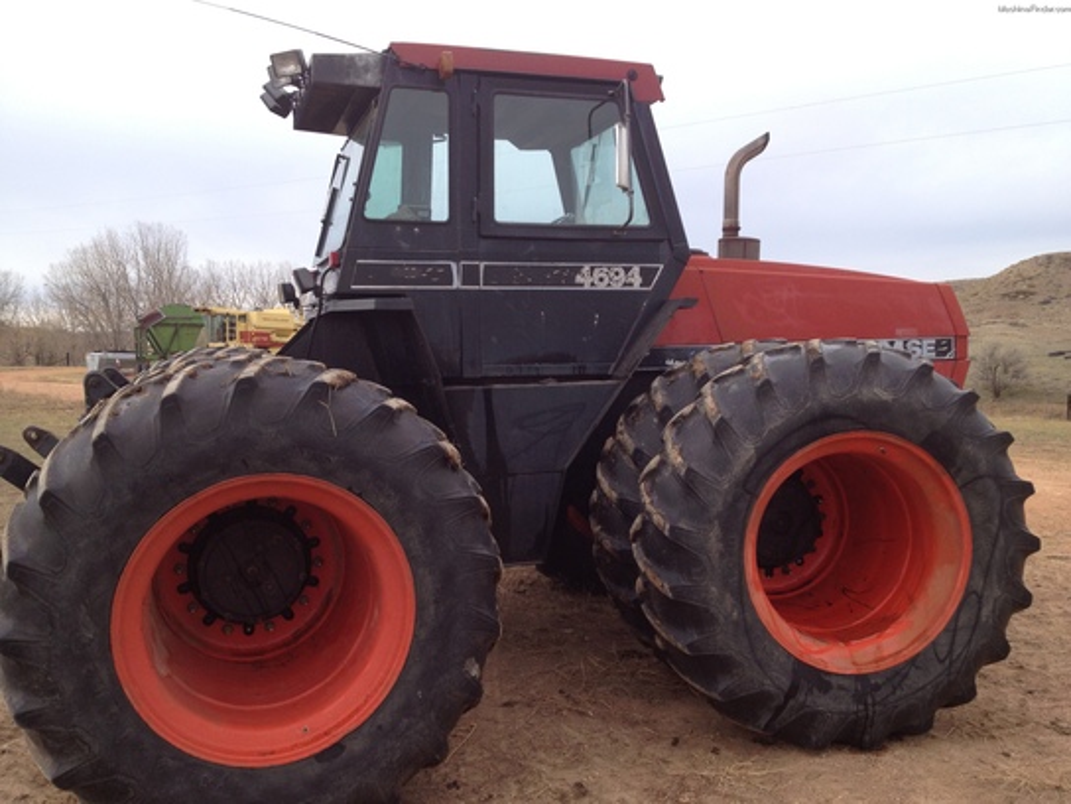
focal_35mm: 35
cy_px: 402
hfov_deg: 52.6
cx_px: 536
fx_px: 1083
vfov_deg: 40.7
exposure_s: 1/539
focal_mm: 4.28
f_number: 2.4
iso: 64
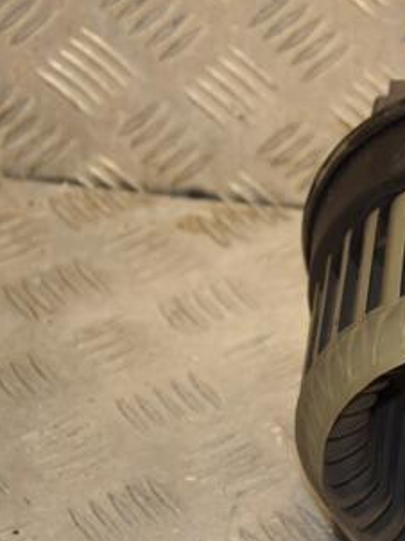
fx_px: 2328
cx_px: 507
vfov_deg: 13.3
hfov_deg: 9.8
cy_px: 337
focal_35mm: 149
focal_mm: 52
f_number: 5
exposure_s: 1/200
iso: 800
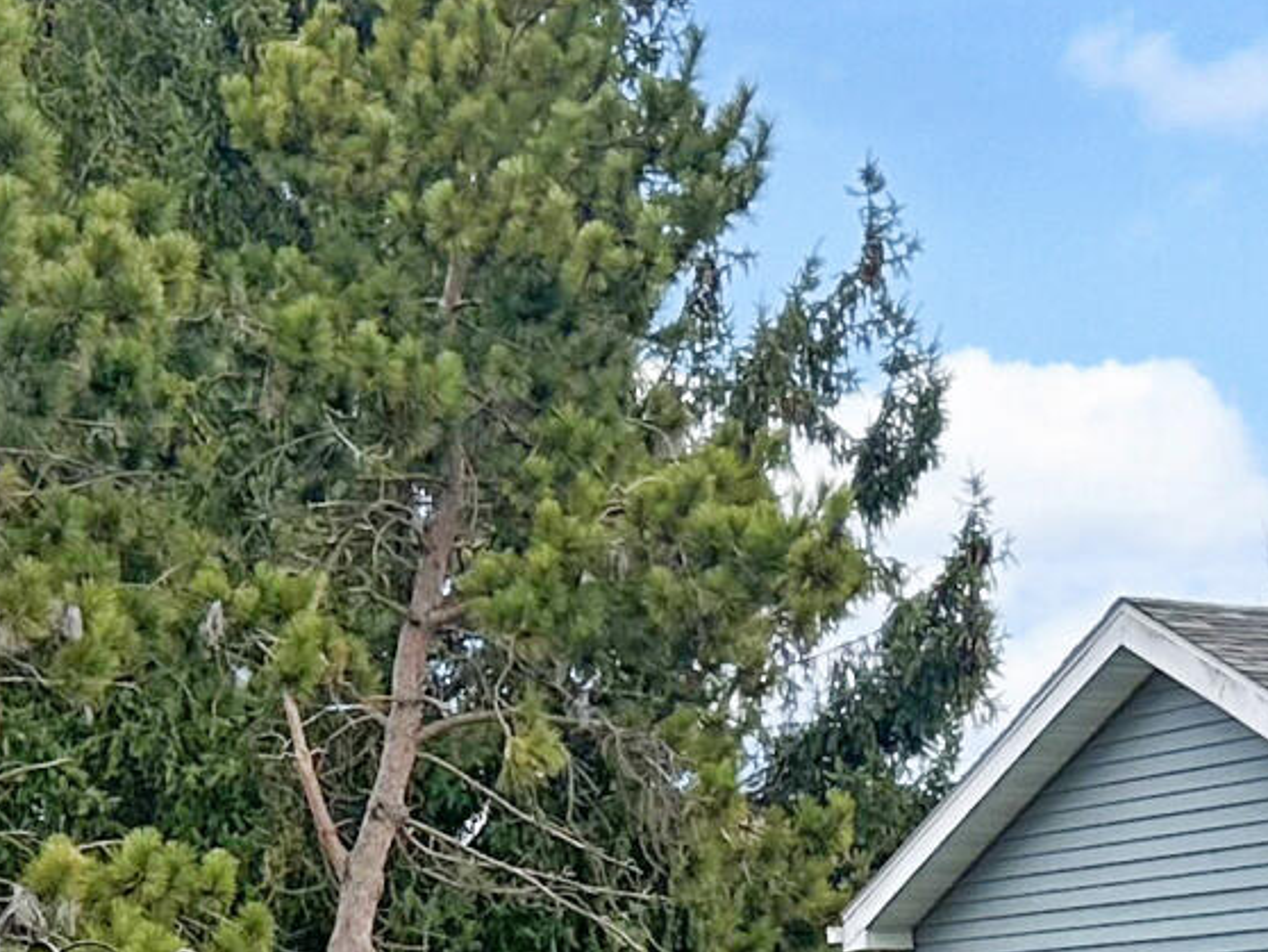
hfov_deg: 15.3
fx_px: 4727
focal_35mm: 129
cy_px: 1838
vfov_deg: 10.6
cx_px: 761
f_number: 1.78
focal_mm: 6.86
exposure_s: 1/2299
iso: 80
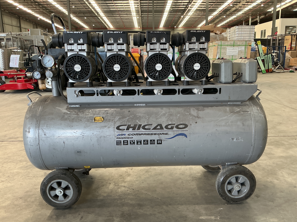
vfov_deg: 48.2
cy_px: 111
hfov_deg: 61.7
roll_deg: +1.8
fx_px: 249
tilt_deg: -11.9
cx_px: 148
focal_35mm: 29
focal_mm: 3
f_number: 1.8
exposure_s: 1/50
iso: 50
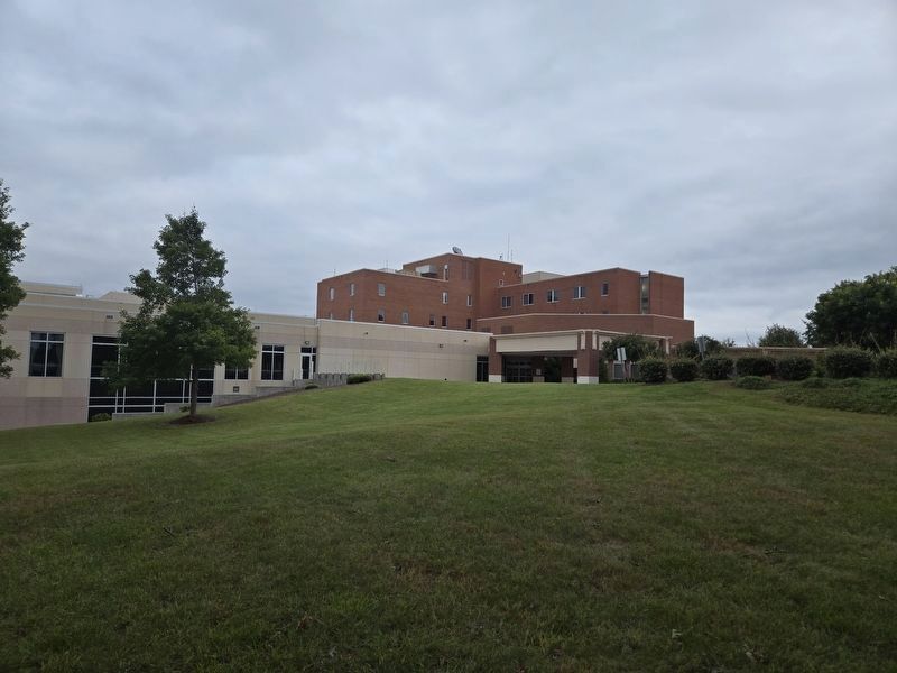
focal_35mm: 23
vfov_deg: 58.9
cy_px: 336
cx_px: 448
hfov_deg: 73.9
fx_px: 596
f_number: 1.8
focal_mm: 5.4
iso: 25
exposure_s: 1/415
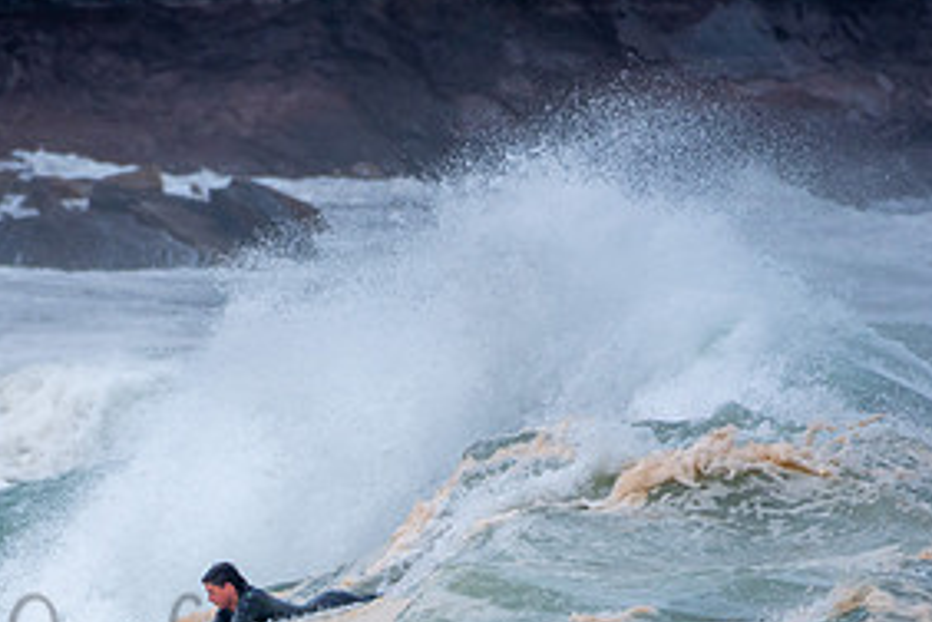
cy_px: 617
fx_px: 39866
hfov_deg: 1.3
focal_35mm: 1540
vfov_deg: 0.9
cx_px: 152
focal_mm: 500
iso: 280
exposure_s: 1/640
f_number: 5.6
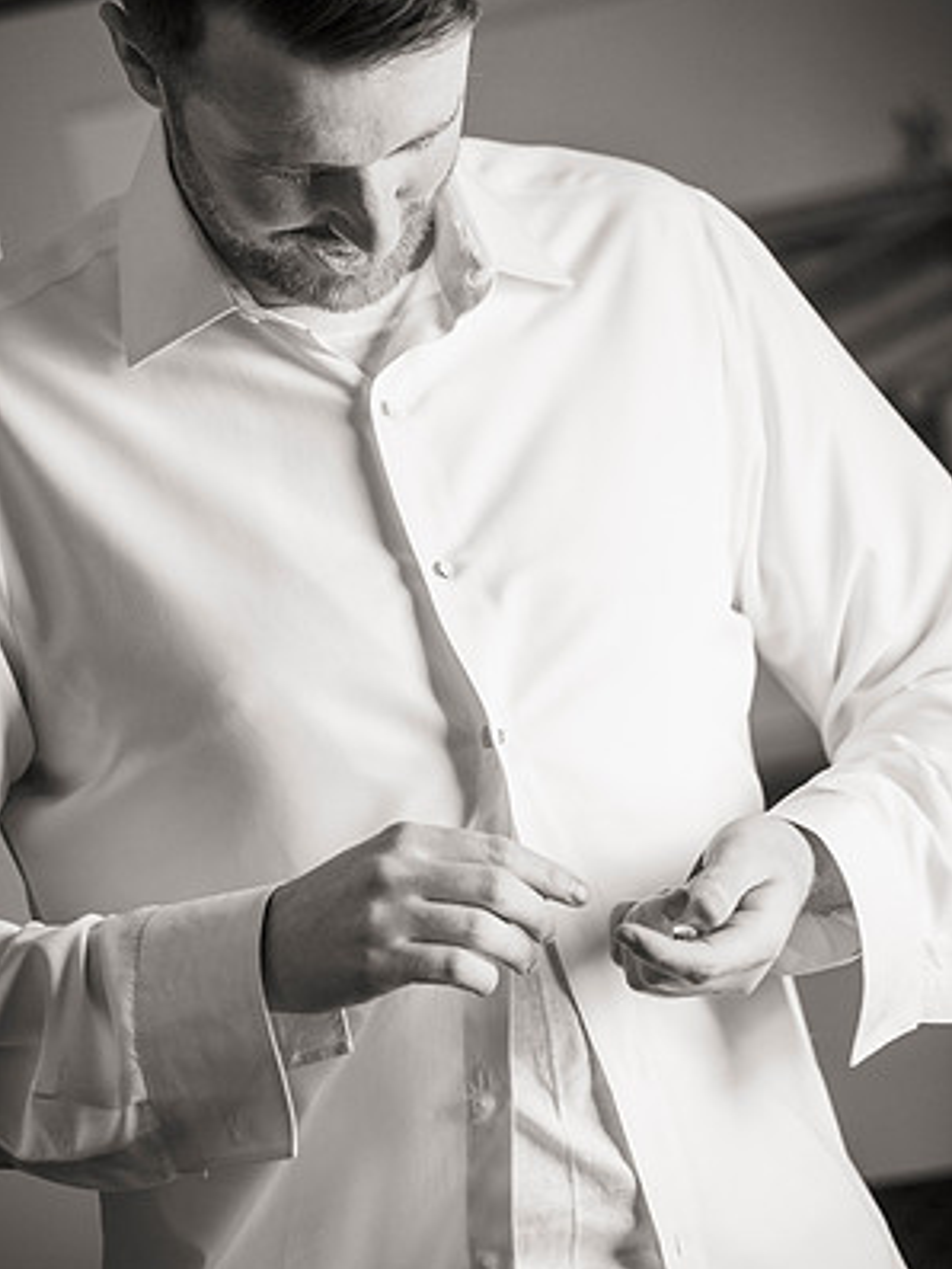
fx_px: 6194
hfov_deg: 8.8
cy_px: 598
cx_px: 476
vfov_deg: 11.7
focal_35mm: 169
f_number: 3.5
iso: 3200
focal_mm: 155
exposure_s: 1/500
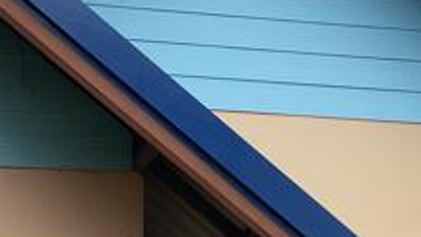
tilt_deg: +10.2
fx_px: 1072
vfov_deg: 12.5
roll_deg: -1.1
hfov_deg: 22.1
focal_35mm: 96
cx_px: 140
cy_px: 207
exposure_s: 1/1377
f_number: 1.8
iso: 16
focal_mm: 3
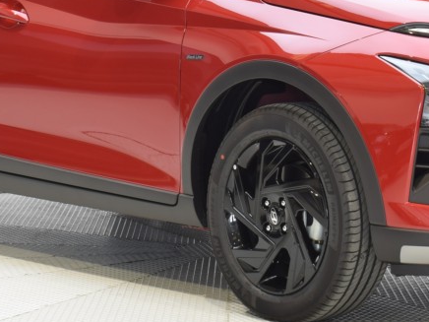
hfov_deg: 12.9
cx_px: 226
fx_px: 1904
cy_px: -23
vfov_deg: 9.6
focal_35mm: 154
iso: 100
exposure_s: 1/2
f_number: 11
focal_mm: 31
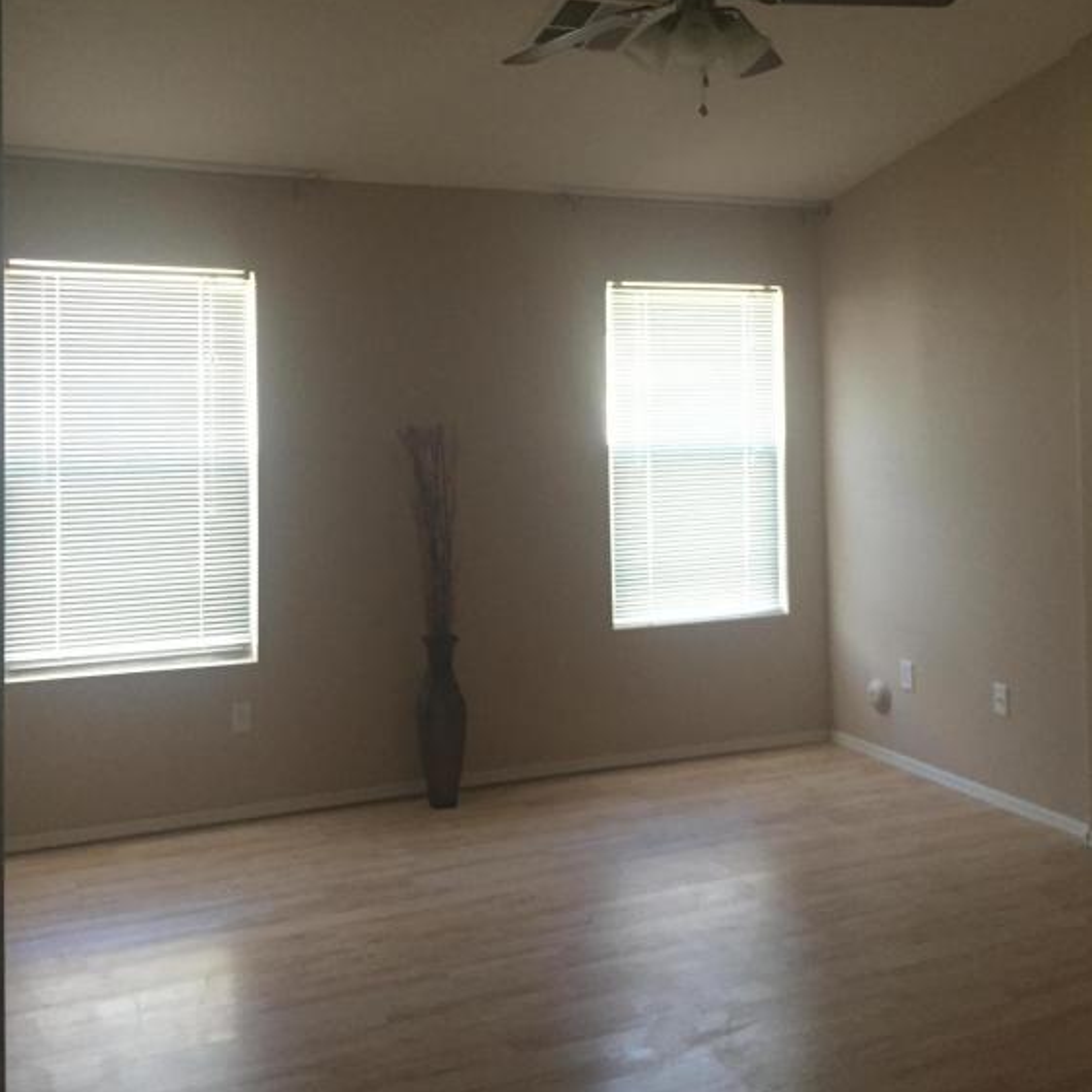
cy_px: 383
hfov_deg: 47.2
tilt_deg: +1.2
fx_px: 1249
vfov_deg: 46.6
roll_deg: +1.1
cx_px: 554
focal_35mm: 35
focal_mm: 4.15
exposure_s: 1/24
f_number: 2.2
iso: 250
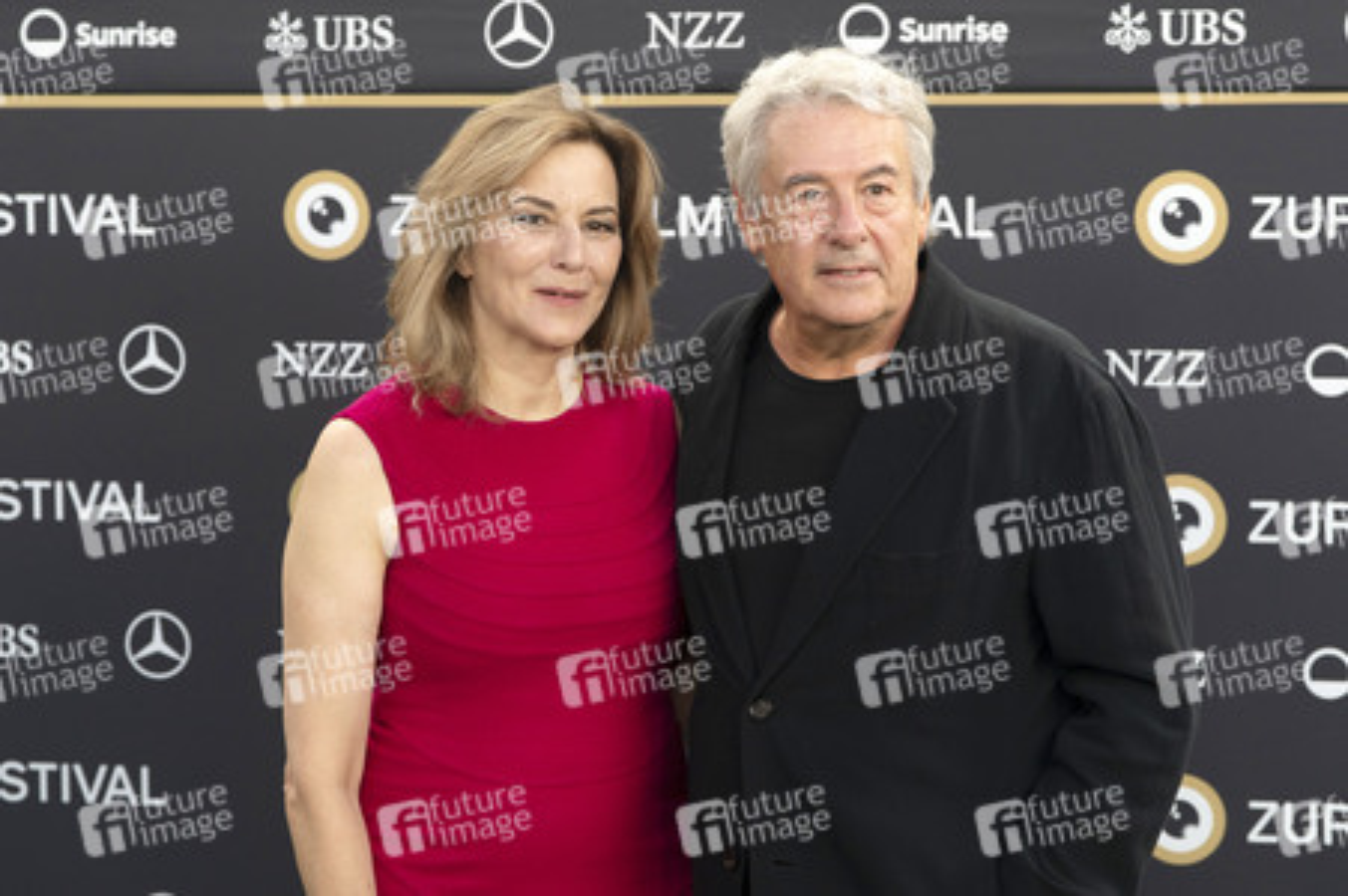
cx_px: 674
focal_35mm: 108
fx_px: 4048
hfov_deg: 18.9
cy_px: 363
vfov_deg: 12.6
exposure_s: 1/200
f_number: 4.5
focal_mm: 91
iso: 400
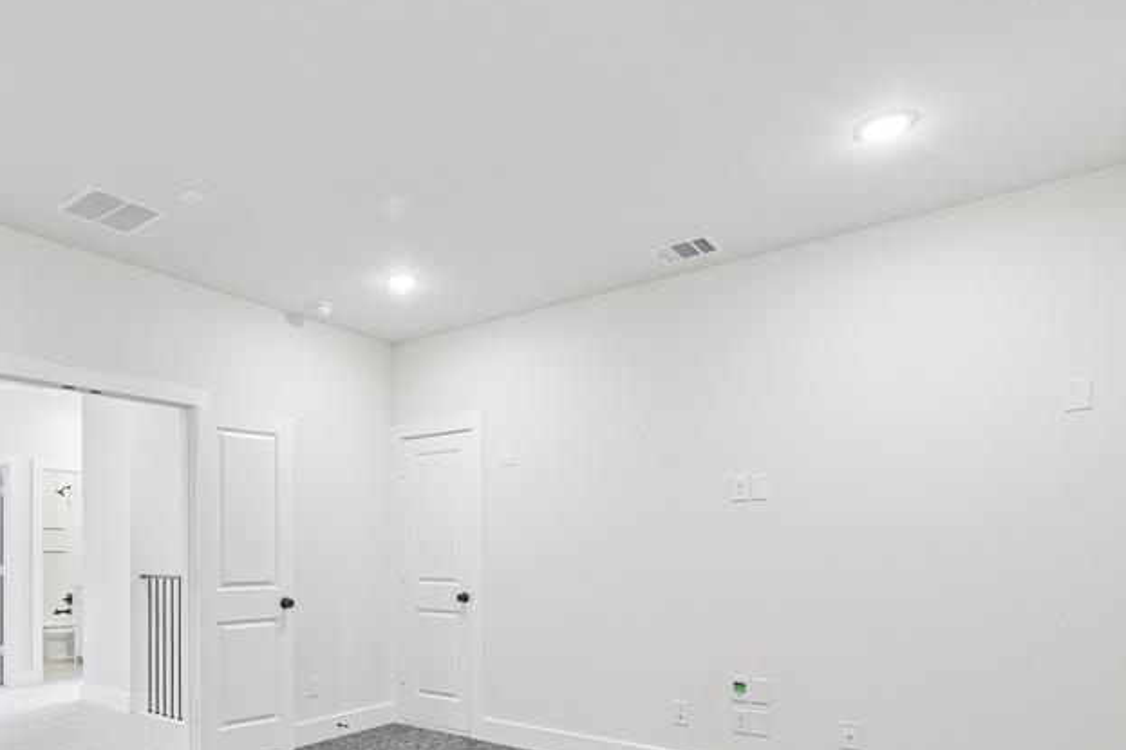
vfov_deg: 52.2
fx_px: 719
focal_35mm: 23
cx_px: 419
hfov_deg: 74.7
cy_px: 578
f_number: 8
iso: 400
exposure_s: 1/10
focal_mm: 14
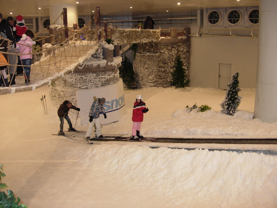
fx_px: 304
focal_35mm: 38
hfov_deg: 49.0
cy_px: 104
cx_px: 138
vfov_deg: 37.7
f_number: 2.8
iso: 200
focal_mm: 7.8
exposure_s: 1/95.8
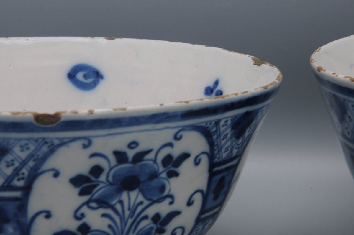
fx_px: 1547
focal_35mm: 158
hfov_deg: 13.1
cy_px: 118
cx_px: 177
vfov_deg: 8.7
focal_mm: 105
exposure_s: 1/8
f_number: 16
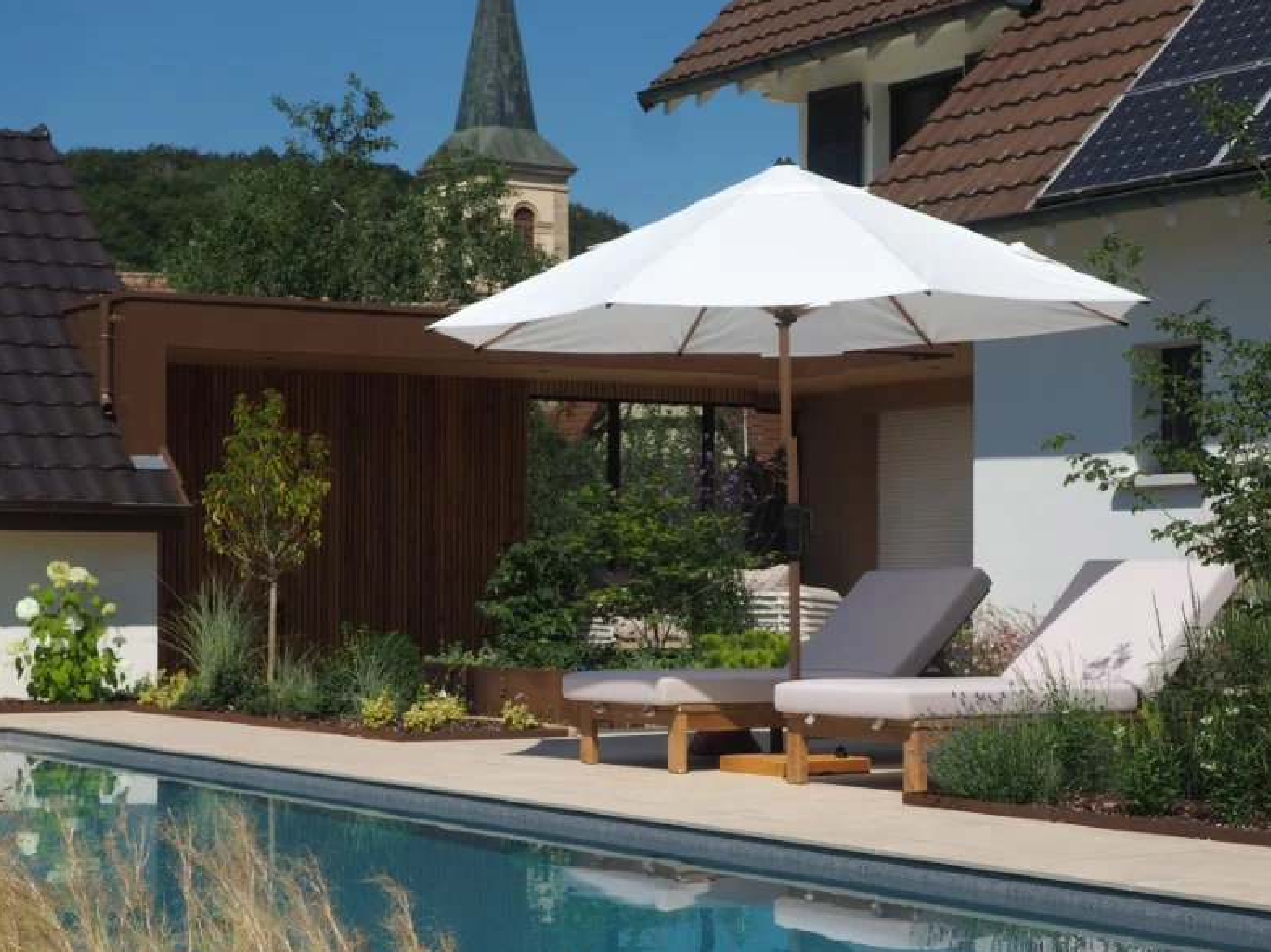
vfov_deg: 20.1
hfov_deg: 26.7
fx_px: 2680
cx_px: 538
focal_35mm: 73
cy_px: 608
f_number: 9
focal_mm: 28
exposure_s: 1/320
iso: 100
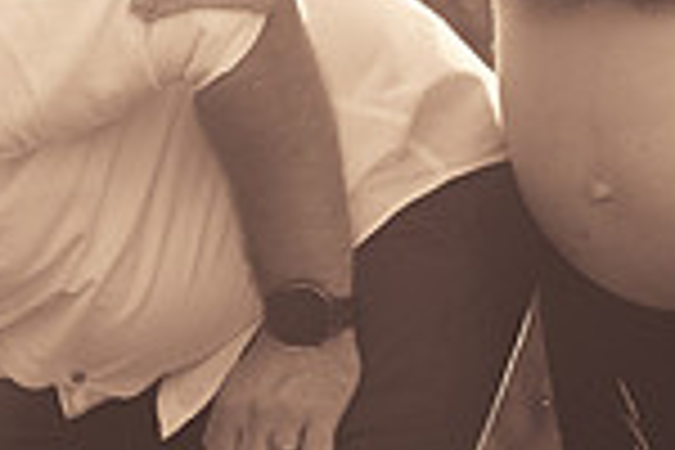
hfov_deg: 6.3
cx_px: 94
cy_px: 22
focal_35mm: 328
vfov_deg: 4.2
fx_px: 6150
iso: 400
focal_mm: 85
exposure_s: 1/500
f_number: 4.5
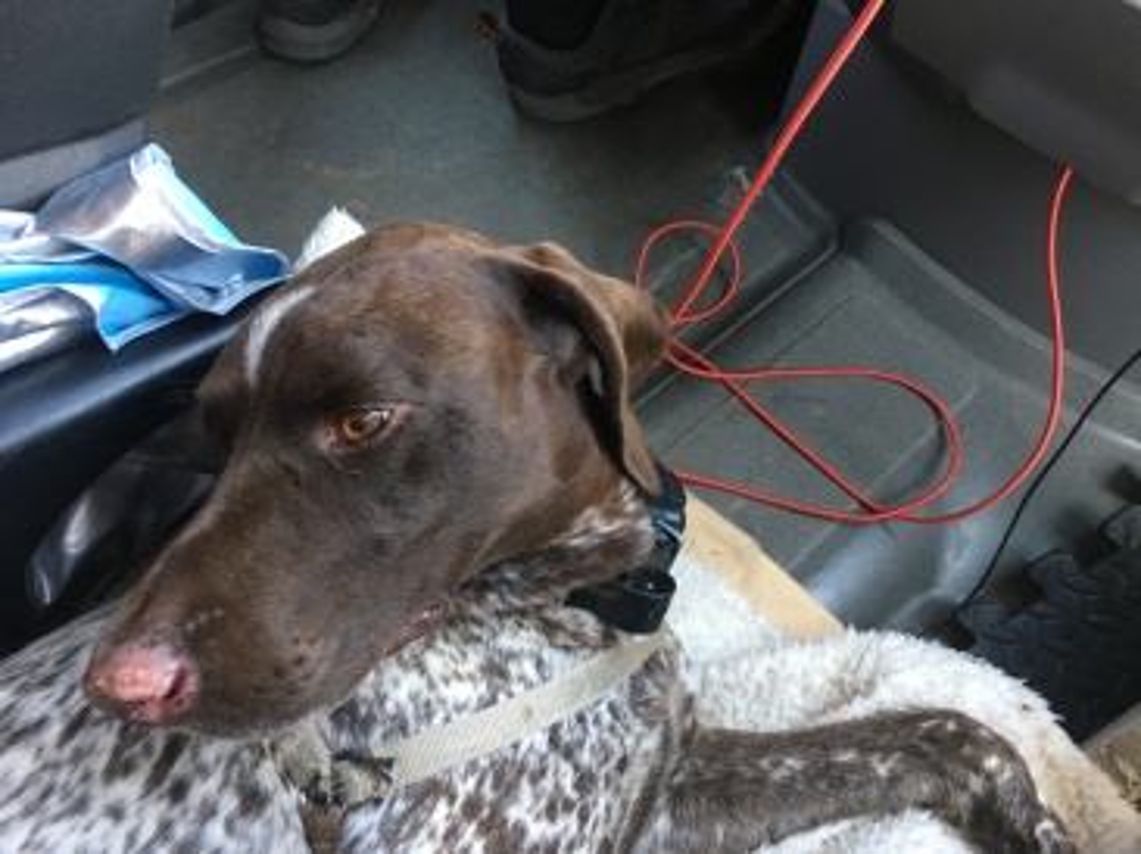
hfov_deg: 61.7
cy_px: 427
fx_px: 955
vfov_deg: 48.2
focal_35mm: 29
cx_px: 570
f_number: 2.2
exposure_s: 1/30
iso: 80
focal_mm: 4.15
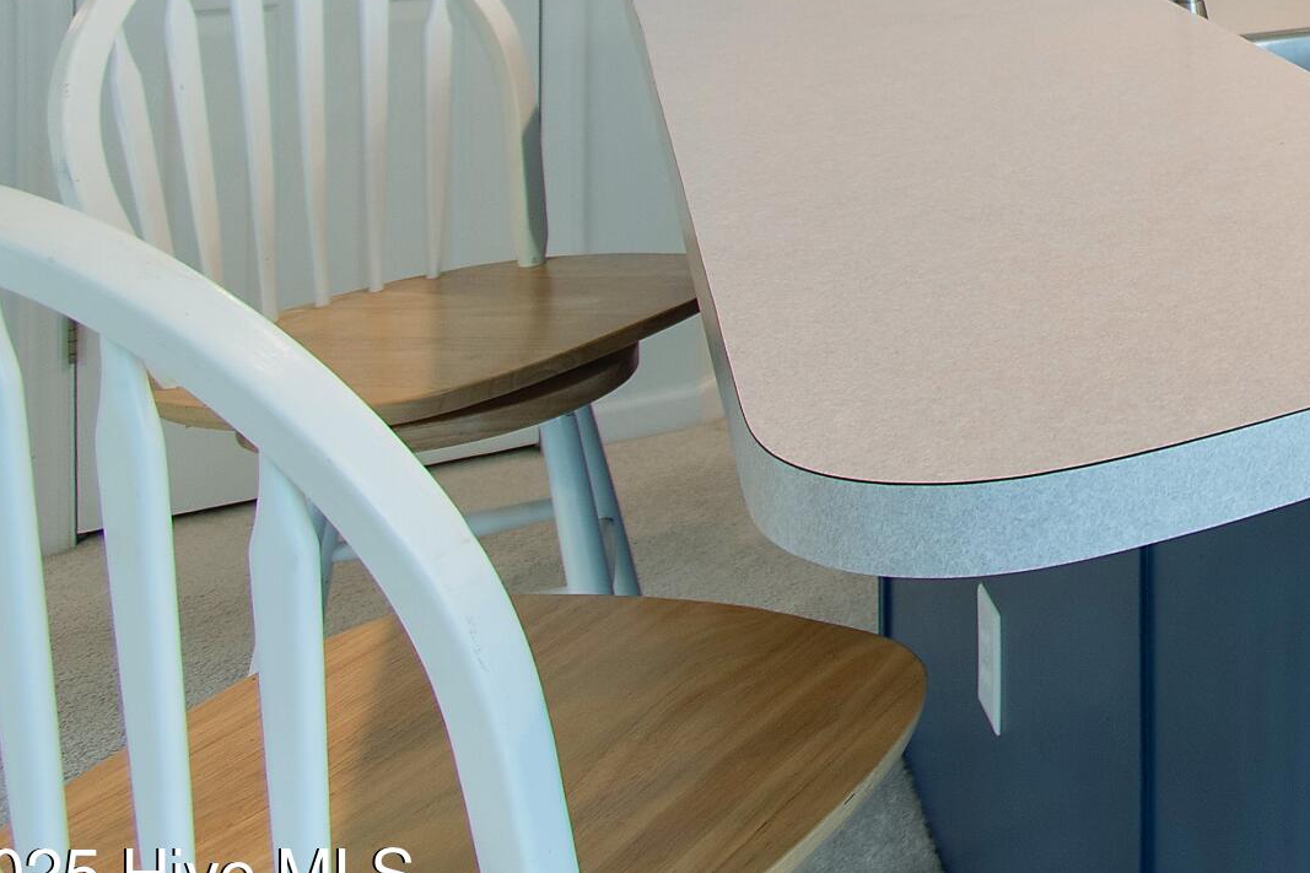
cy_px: -241
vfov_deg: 25.9
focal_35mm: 45
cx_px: 1732
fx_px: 1637
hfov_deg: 32.2
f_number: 4.8
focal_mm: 11
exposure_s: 1/13
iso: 100
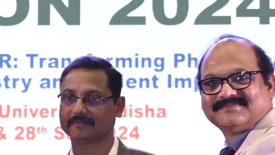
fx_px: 1602
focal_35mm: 220
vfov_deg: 5.4
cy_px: 293
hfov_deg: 9.7
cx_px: 5
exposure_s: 1/160
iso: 1000
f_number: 4
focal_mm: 29.5
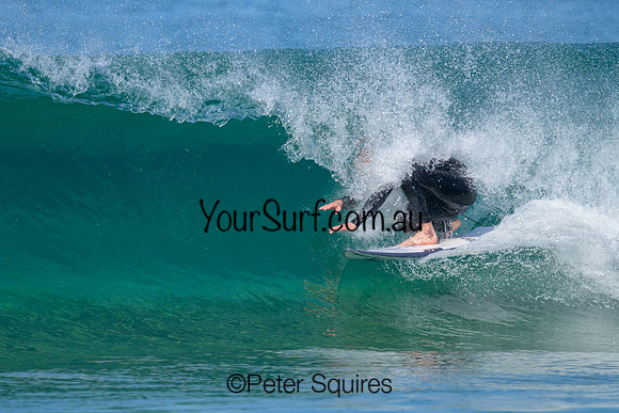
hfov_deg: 1.9
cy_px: 208
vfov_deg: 1.2
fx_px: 18931
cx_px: 316
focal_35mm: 1101
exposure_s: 1/2000
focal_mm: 800
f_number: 6.3
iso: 220
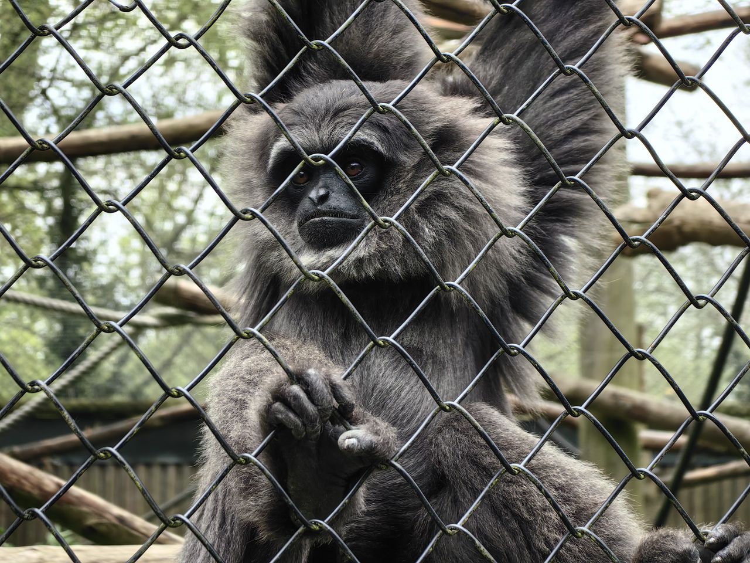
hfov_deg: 20.7
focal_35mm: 95
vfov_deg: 15.6
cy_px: 282
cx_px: 375
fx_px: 2058
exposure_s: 1/411
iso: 50
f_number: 2.1
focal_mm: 14.55
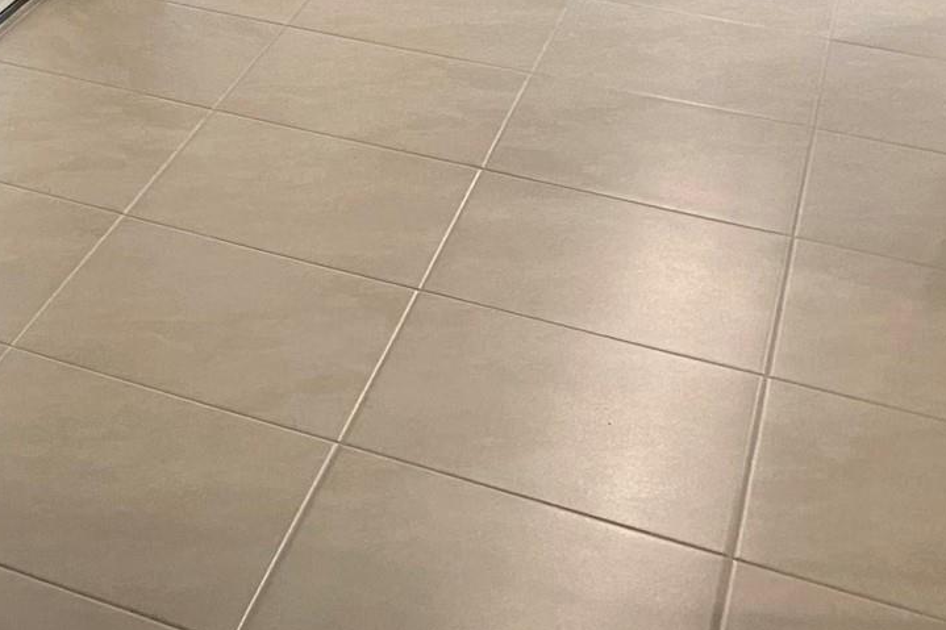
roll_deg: +0.8
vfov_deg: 16.4
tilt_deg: -13.6
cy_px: -259
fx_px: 2023
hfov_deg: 23.1
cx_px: -309
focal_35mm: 77
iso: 160
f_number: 1.8
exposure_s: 1/60
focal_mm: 4.25
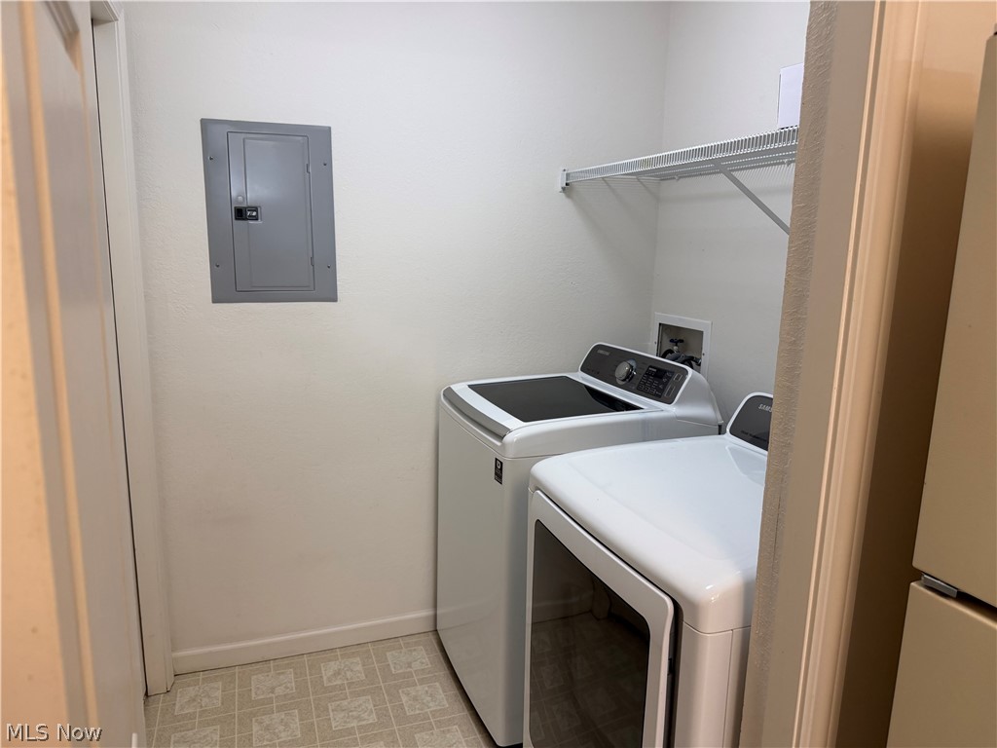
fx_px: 691
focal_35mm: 24
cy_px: 374
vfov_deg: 56.8
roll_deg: -0.5
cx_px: 498
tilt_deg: -9.9
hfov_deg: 71.6
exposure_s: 1/120
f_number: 1.78
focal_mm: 6.76
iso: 200
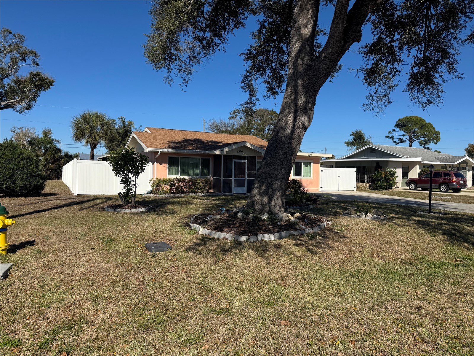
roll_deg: -1.3
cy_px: 178
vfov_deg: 56.8
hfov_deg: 71.6
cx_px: 237
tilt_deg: -0.8
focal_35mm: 24
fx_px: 329
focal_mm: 6.76
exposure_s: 1/5814
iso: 80
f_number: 1.78
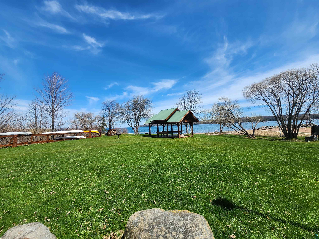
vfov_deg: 89.9
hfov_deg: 106.2
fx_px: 120
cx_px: 160
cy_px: 120
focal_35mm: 13
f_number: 2.2
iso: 50
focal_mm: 2.2
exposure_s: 1/2054
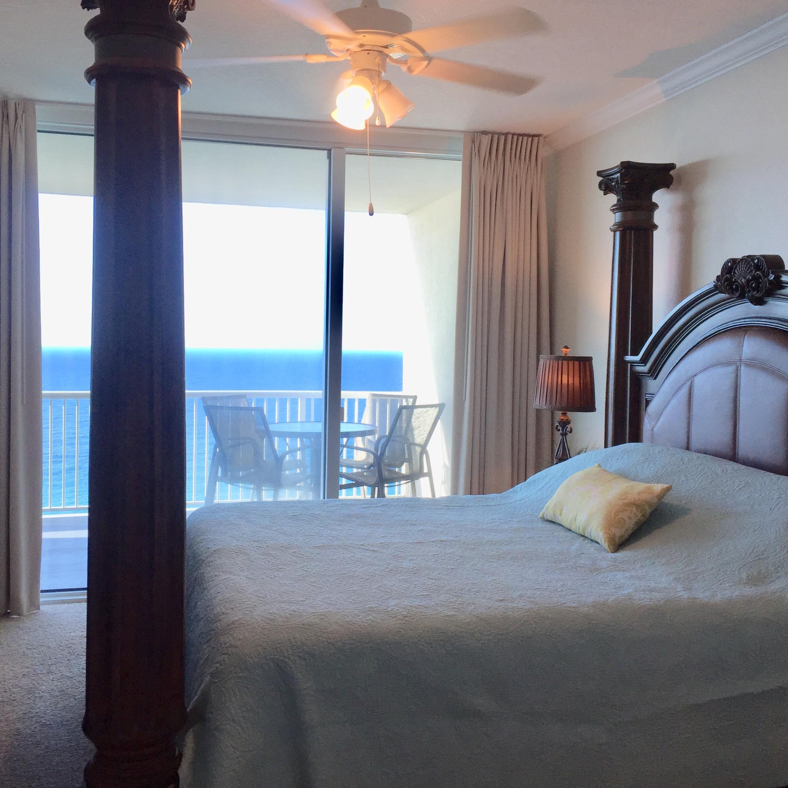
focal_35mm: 35
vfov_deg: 47.2
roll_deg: -1.8
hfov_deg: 47.2
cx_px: 365
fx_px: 901
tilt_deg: -2.6
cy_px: 387
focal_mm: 4.15
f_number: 2.2
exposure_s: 1/123
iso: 32
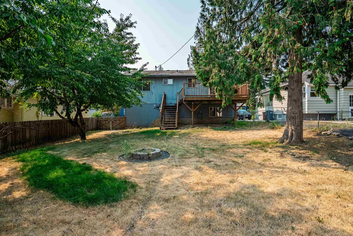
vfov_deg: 67.5
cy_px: 118
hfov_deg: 90.0
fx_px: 177
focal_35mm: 18
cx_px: 176
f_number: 8
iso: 400
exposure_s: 1/5000
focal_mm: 18
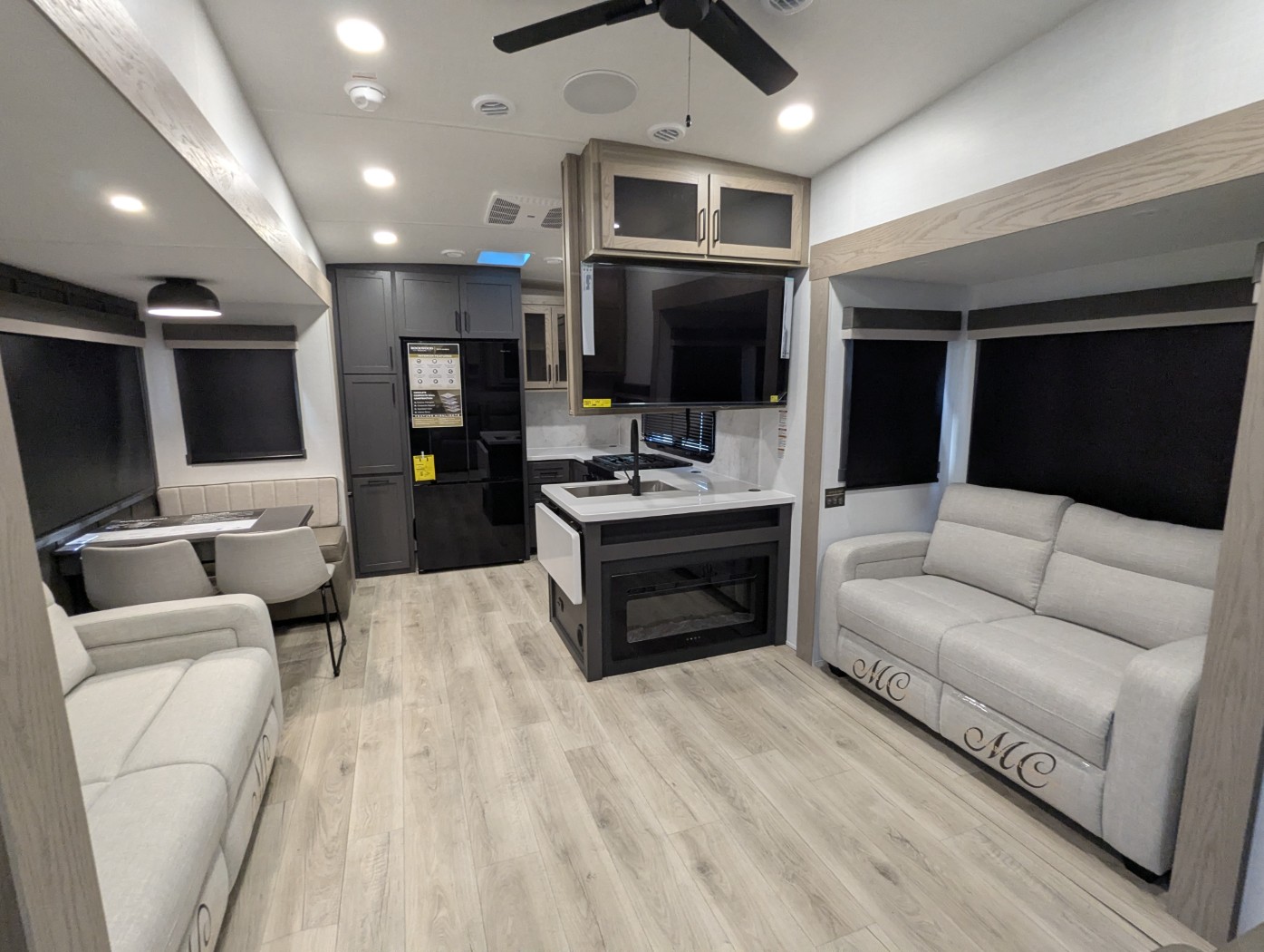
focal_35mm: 16
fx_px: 585
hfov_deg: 94.4
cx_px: 632
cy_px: 476
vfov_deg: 78.2
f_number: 2.2
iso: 313
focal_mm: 2.35
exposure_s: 1/63.5
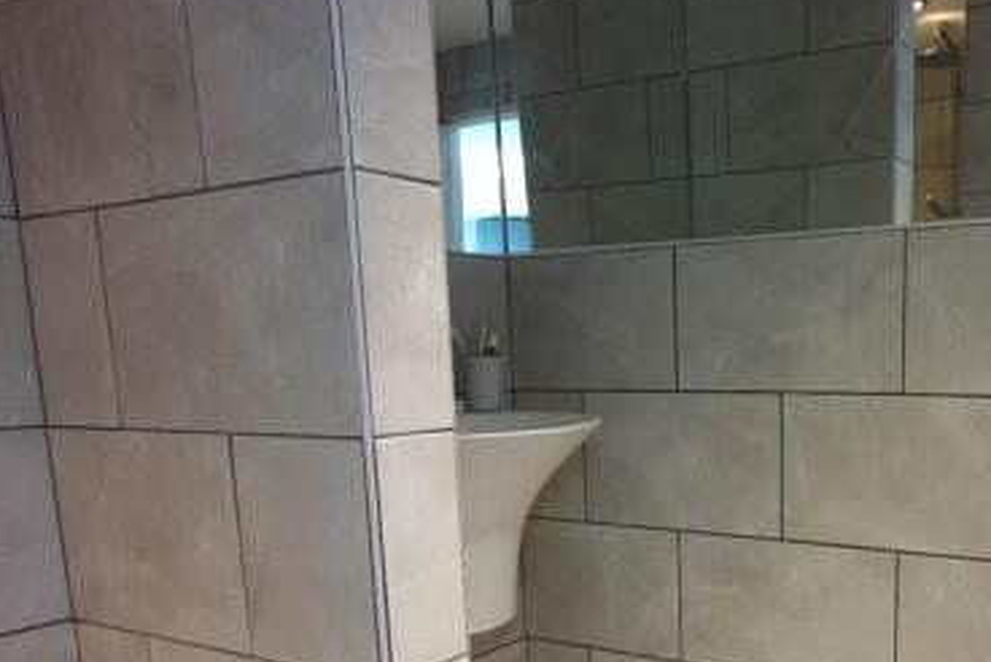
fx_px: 882
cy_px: 486
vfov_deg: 40.2
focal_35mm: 32
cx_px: 753
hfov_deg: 55.6
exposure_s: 1/30
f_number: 4
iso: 200
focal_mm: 12
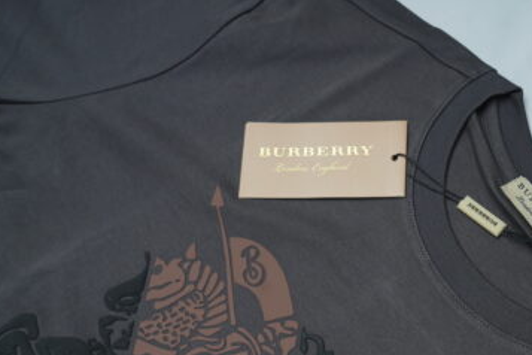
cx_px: 437
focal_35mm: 47
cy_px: 273
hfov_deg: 40.0
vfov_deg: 28.2
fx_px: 695
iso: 320
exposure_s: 1/200
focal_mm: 28
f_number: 6.3
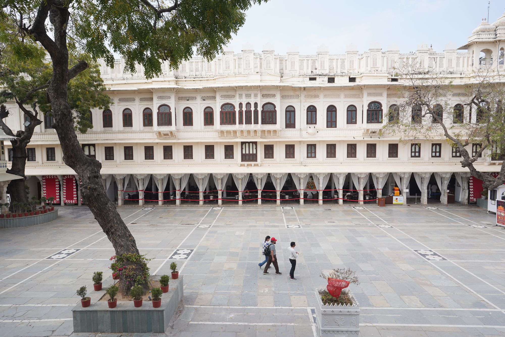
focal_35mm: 24
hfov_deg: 73.7
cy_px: 168
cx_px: 252
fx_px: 337
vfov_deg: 53.1
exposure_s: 1/100
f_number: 10
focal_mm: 24
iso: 100
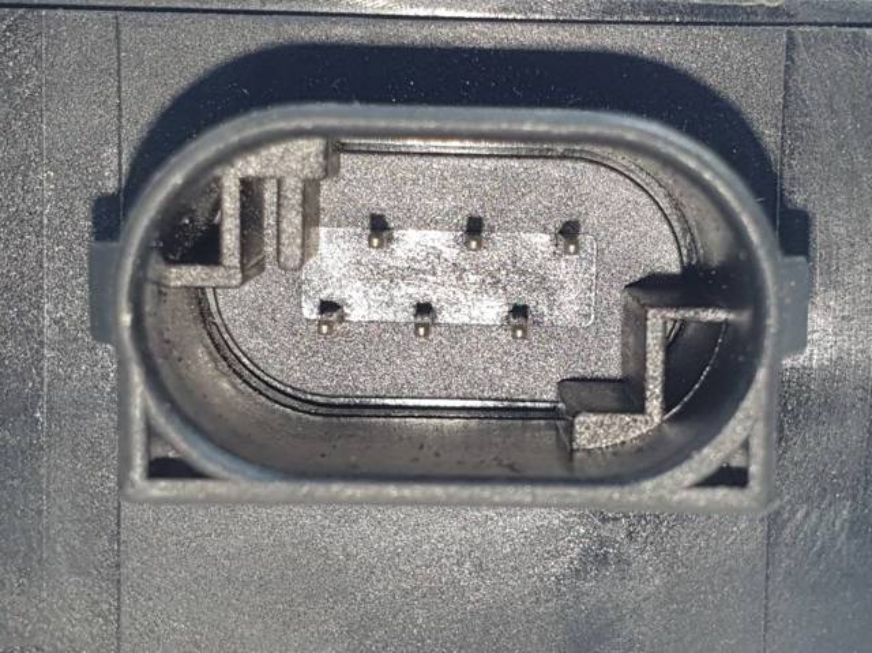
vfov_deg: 53.0
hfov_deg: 67.3
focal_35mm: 26
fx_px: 654
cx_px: 436
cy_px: 326
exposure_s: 1/92
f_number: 2.4
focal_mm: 4.3
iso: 50
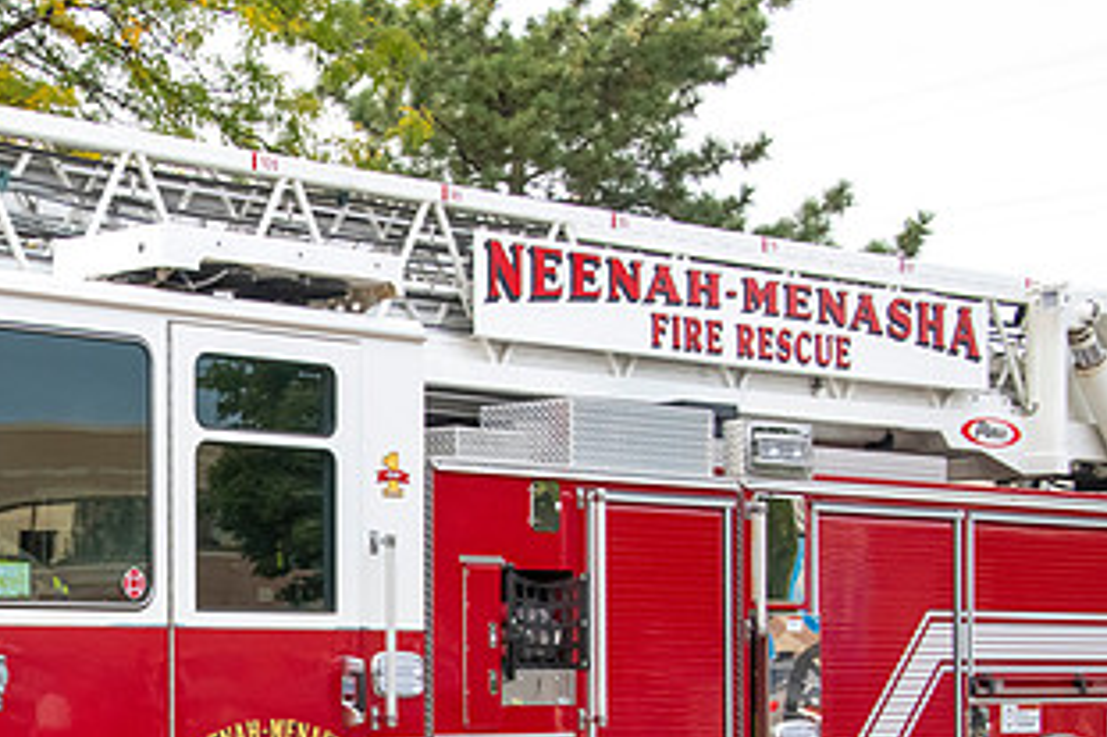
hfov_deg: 20.5
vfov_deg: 14.0
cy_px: 668
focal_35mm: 97
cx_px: 78
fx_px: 2981
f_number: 11
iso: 3200
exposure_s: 1/400
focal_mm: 52
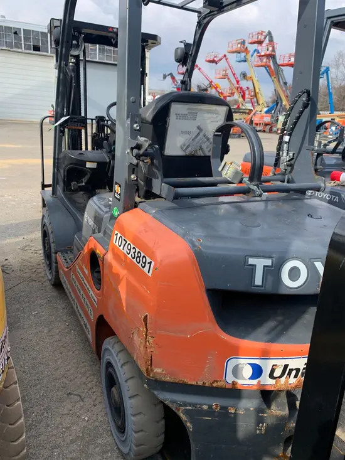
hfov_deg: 53.1
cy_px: 230
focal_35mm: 26
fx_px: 345
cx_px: 172
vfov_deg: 67.3
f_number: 1.8
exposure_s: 1/597
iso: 25
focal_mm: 4.25
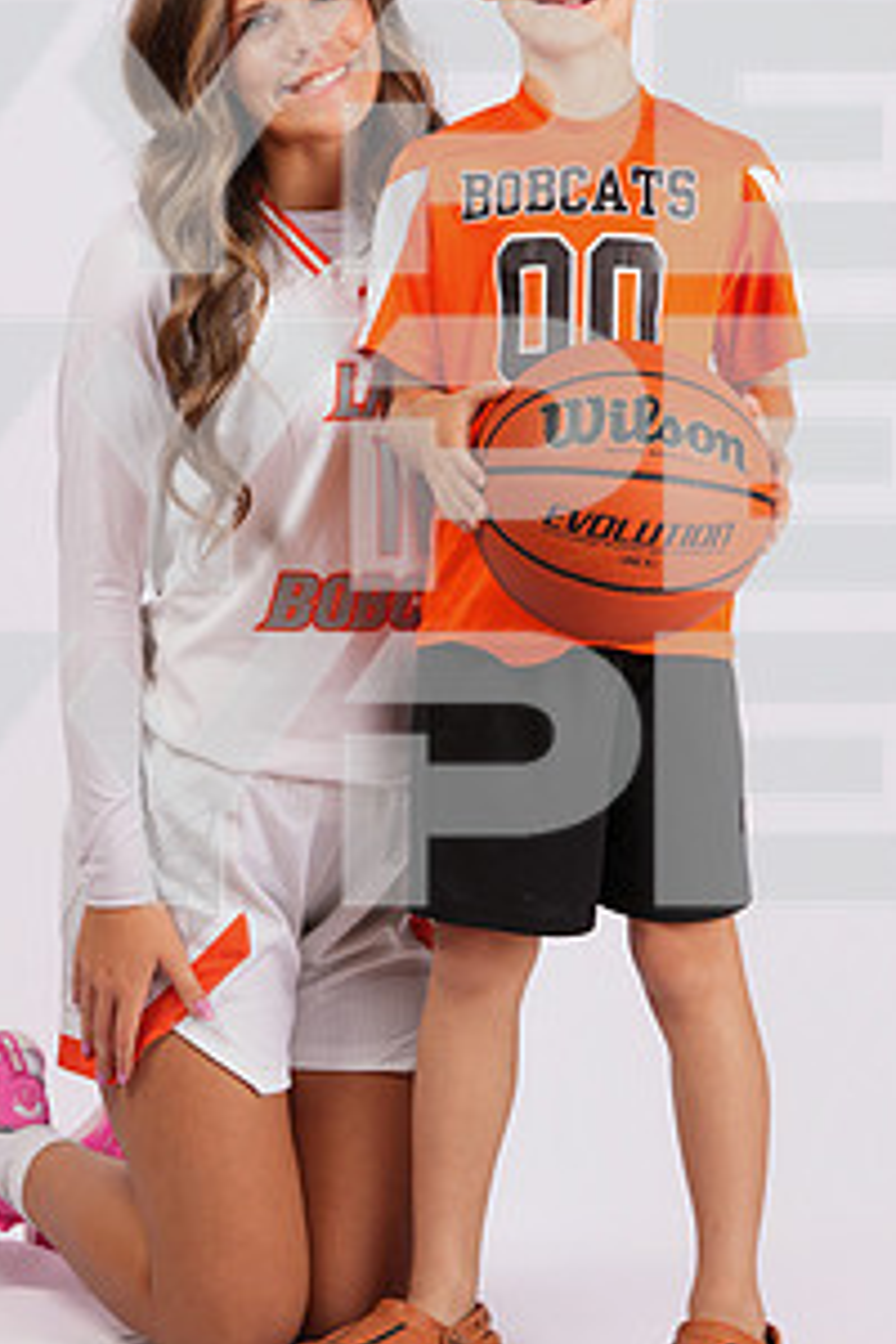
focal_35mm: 138
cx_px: 300
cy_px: 457
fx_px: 5152
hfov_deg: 9.9
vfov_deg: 14.8
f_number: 7.1
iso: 160
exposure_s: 1/250
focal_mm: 92
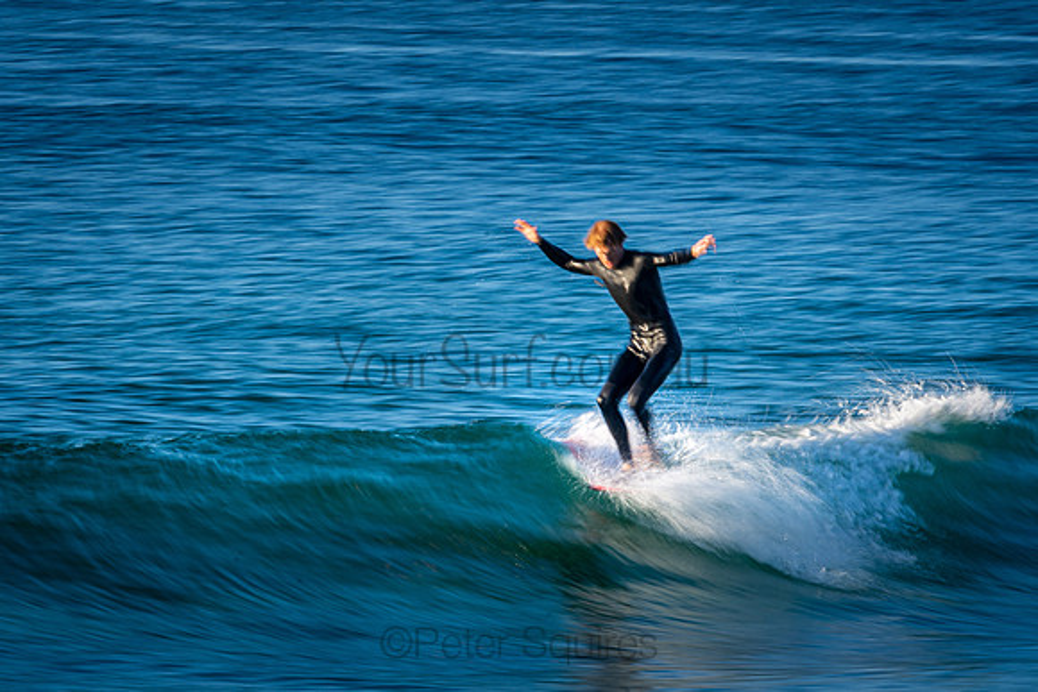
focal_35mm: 856
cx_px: 527
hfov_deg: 2.4
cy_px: 352
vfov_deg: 1.6
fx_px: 24697
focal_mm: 500
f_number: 22
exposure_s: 1/15
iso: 100
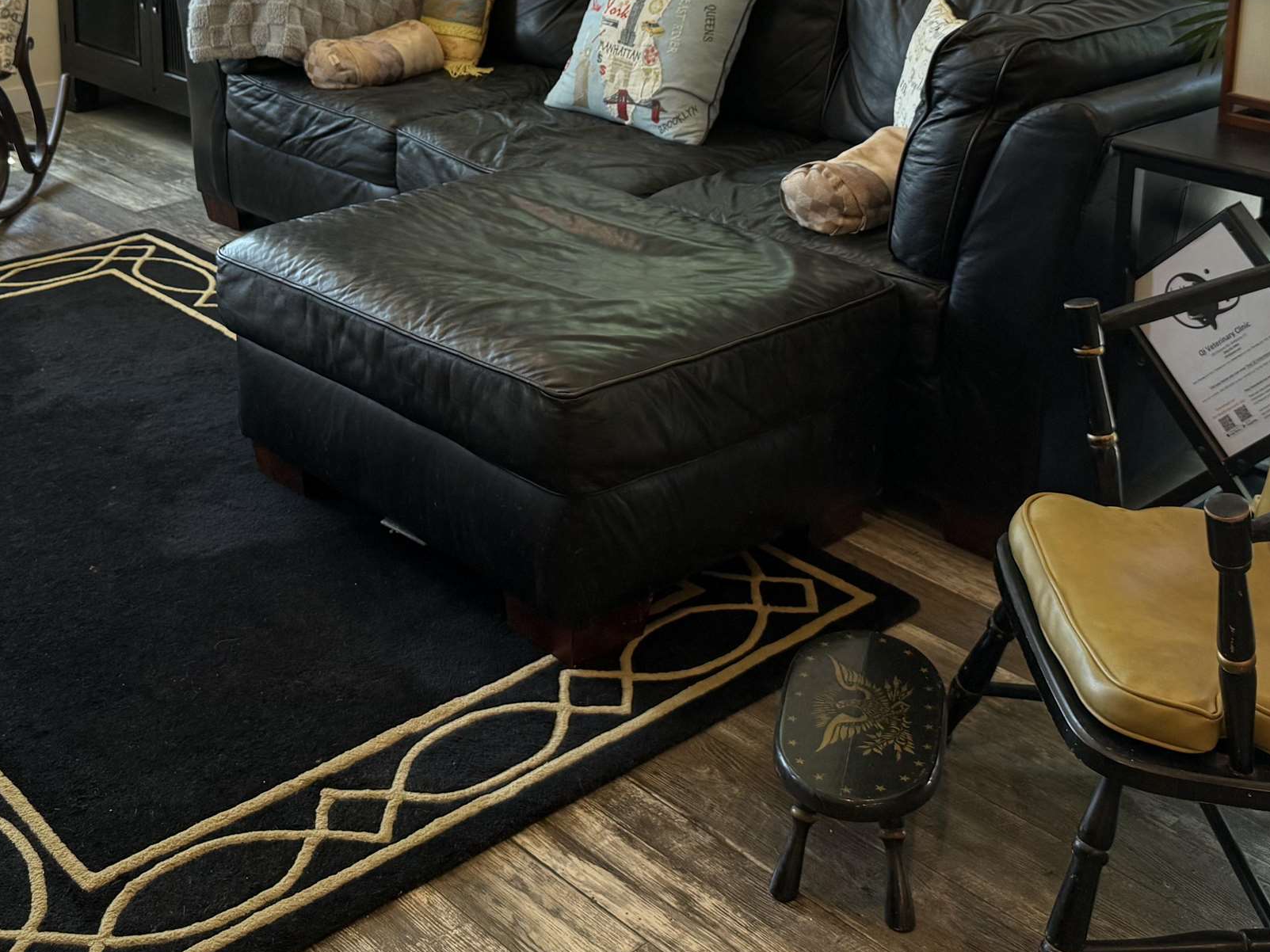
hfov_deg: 41.1
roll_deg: -1.0
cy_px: 56
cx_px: 545
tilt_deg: -11.7
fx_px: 1688
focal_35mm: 46
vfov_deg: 29.9
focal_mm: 6.76
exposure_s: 1/120
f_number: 1.78
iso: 125
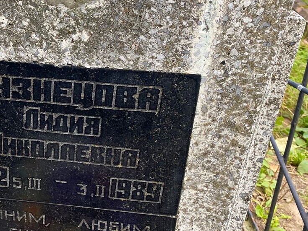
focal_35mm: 51
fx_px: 454
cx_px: 33
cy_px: 71
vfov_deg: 28.3
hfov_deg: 35.4
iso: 32
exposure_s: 1/123
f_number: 1.8
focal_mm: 4.25
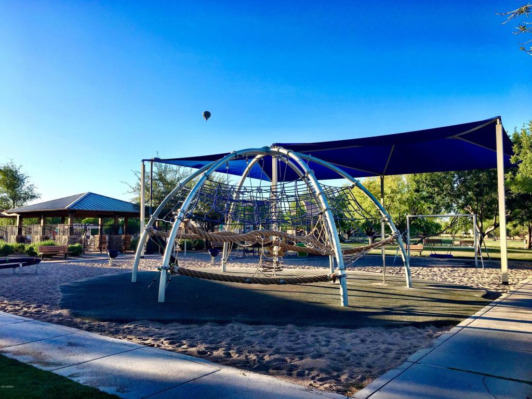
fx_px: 446
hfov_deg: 61.7
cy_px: 200
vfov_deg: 48.2
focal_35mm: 29
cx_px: 266
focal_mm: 4.15
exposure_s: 1/746
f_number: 2.2
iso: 25
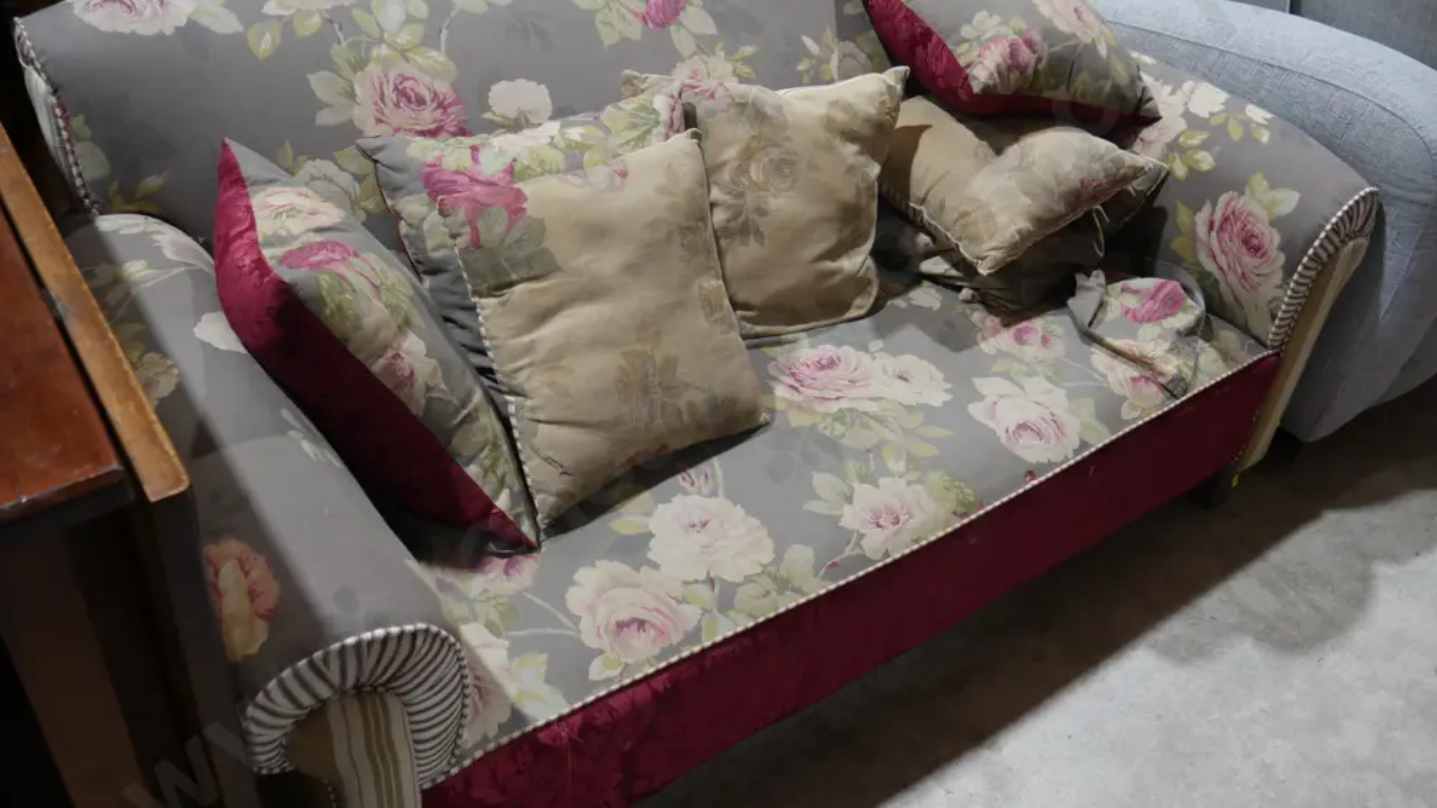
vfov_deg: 37.8
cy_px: 380
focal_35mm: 31
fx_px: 1181
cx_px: 720
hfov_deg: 62.6
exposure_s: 1/60
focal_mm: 14
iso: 320
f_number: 3.5
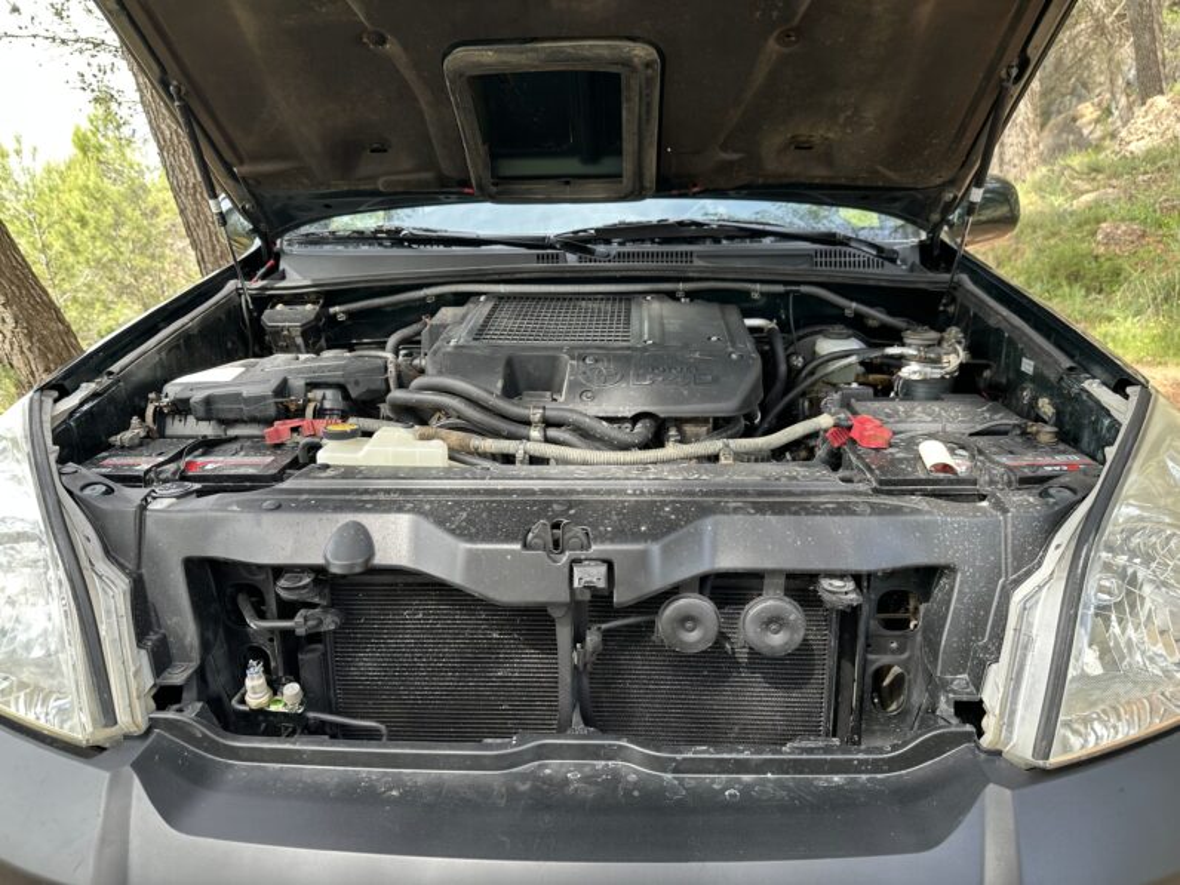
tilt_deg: -20.8
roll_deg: -2.0
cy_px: 442
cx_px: 590
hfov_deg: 71.6
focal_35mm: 24
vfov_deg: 56.8
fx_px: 818
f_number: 1.78
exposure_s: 1/162
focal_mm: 6.86
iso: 64
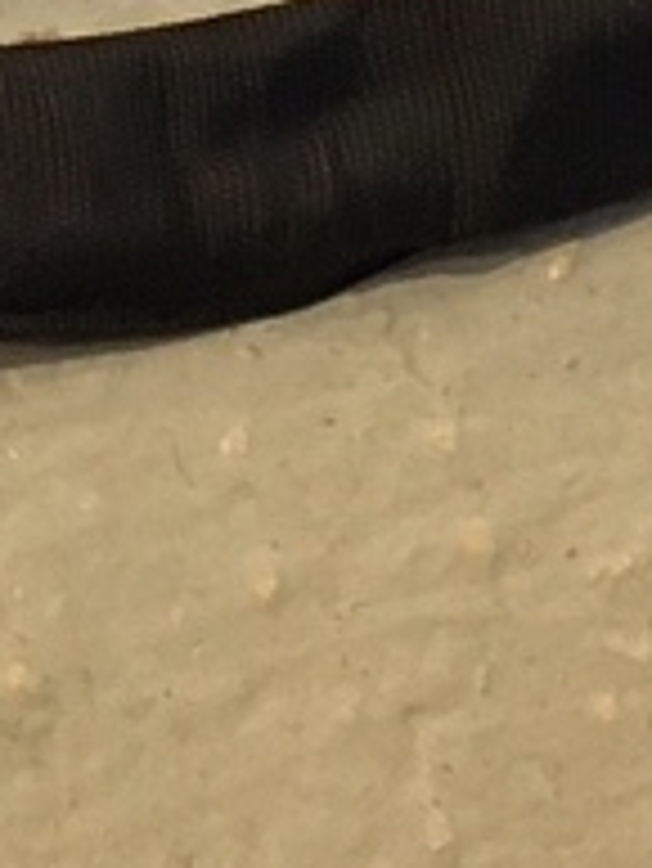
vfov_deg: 9.8
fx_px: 4515
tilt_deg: -57.5
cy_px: -1151
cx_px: -333
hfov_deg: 8.1
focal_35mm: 180
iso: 160
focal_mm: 4.15
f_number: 2.2
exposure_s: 1/33
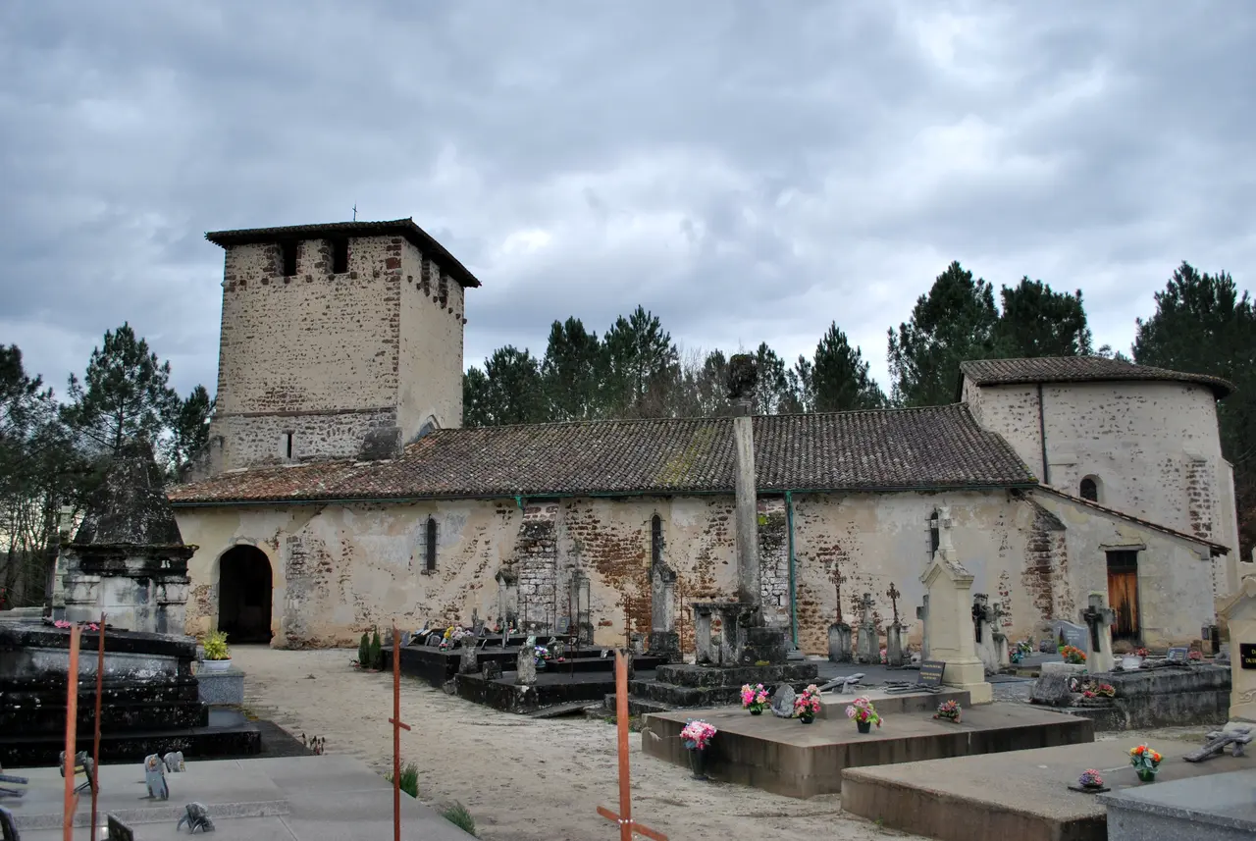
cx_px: 628
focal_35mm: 30
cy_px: 420
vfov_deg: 43.7
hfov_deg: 61.9
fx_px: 1048
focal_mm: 20
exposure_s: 1/125
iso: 100
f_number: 3.8
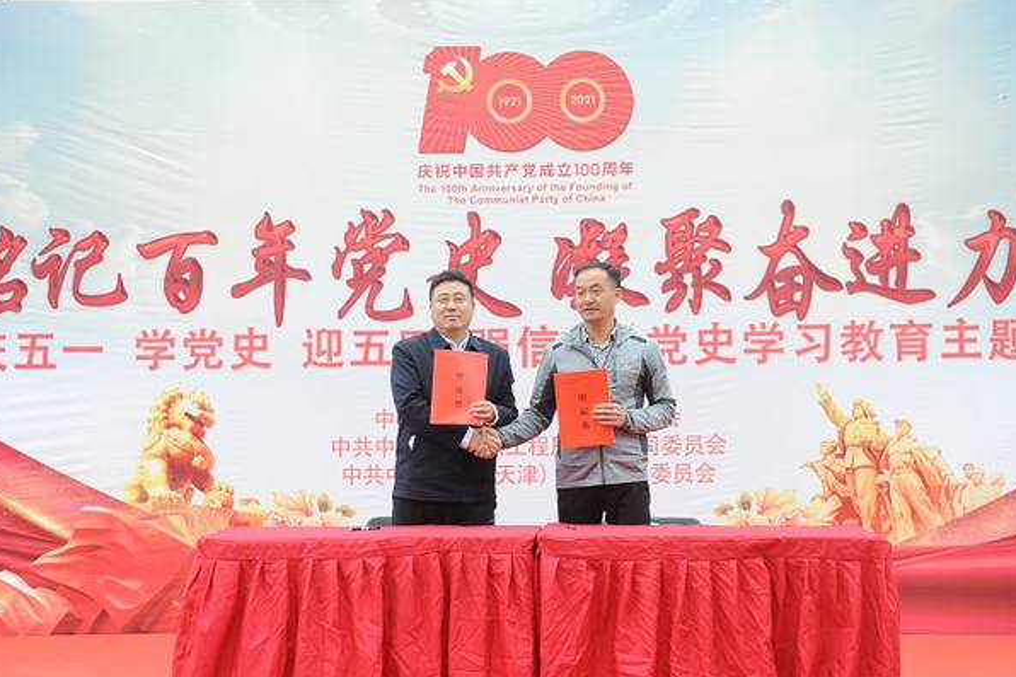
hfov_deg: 41.9
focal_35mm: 47
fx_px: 1326
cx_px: 530
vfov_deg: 28.6
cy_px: 396
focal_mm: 40
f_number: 2.8
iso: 250
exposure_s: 1/500
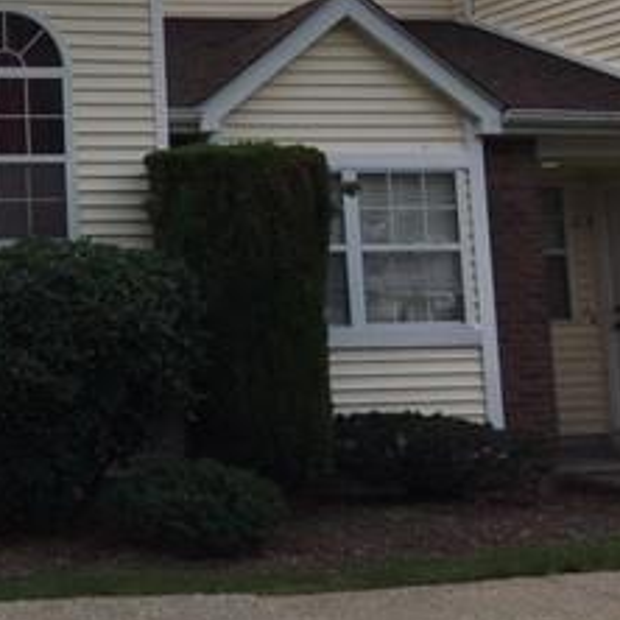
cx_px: -151
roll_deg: +0.6
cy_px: 145
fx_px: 1500
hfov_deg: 21.5
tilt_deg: +6.8
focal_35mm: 74
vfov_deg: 23.1
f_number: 2.2
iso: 25
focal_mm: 4.15
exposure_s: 1/1876
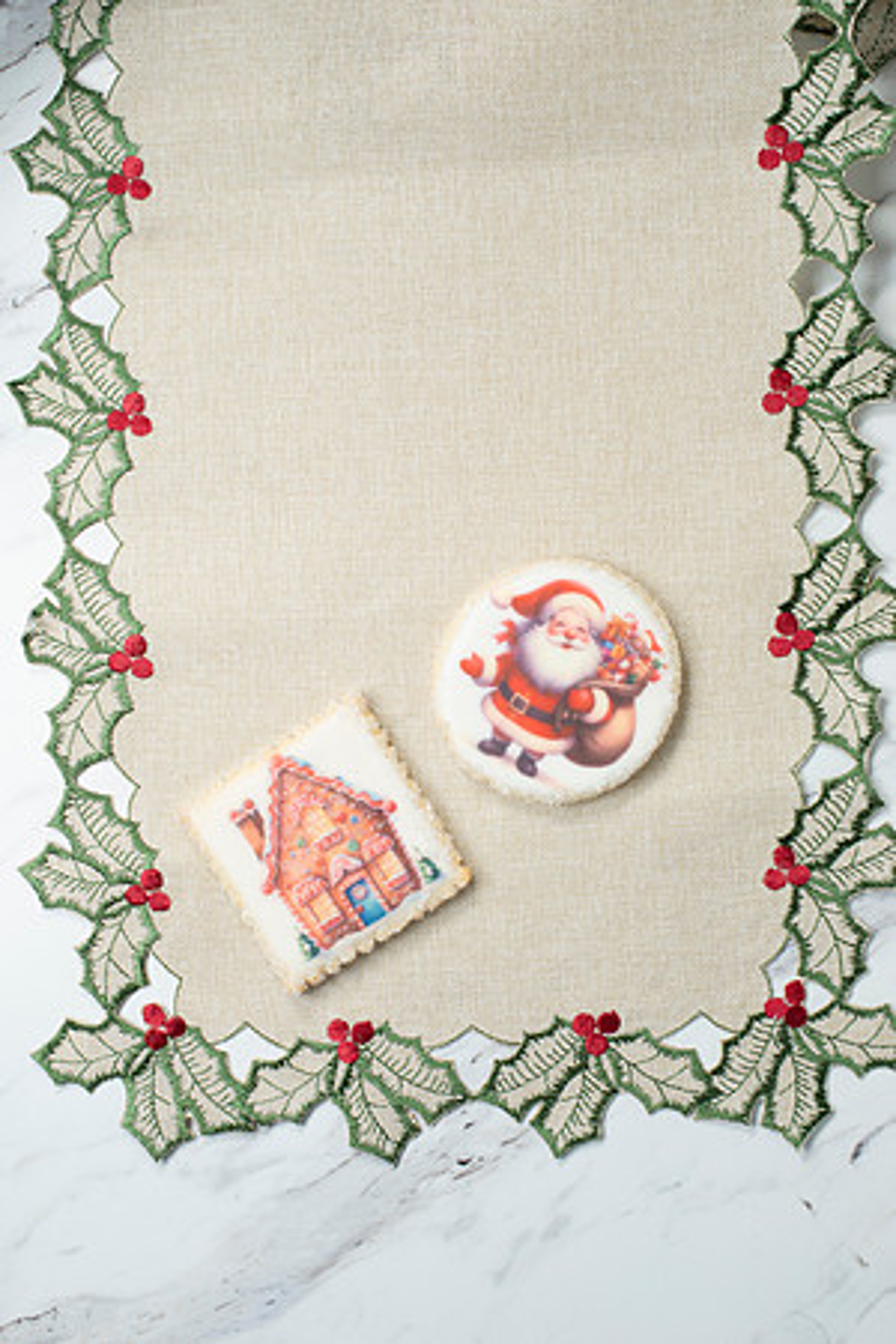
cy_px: 672
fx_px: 1867
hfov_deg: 27.0
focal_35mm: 50
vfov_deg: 39.6
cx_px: 448
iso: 200
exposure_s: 1/200
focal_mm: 50
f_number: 7.1
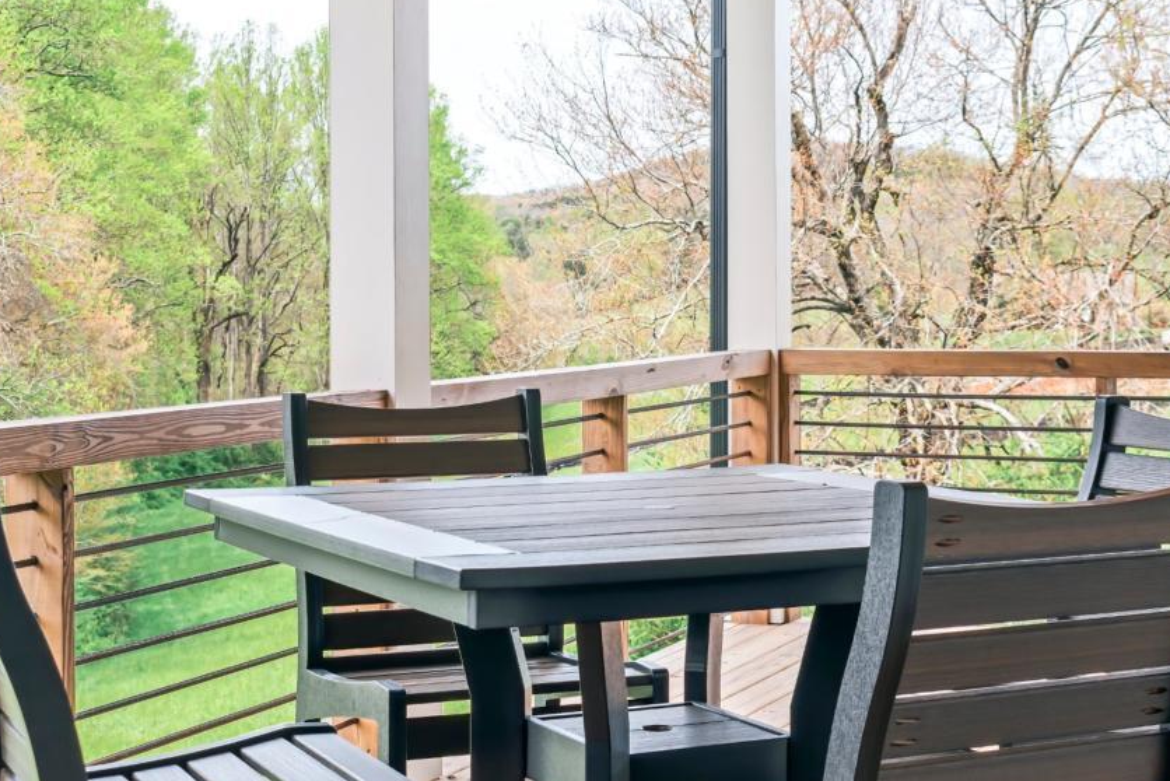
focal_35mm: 67
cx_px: 641
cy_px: 389
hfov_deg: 30.2
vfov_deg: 20.4
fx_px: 2169
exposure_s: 1/50
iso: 100
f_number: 5.6
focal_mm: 31
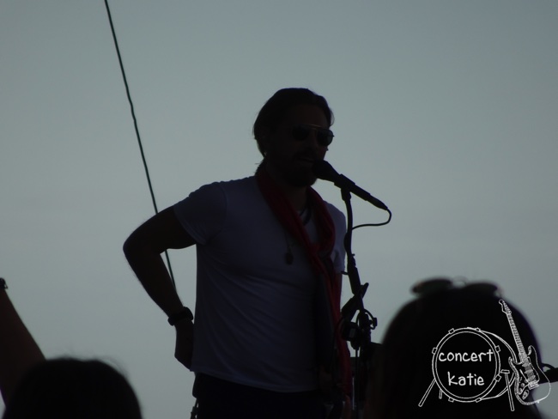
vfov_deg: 2.1
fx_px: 11610
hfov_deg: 2.8
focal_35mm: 720
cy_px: 210
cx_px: 279
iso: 80
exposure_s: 1/250
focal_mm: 123
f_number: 6.4
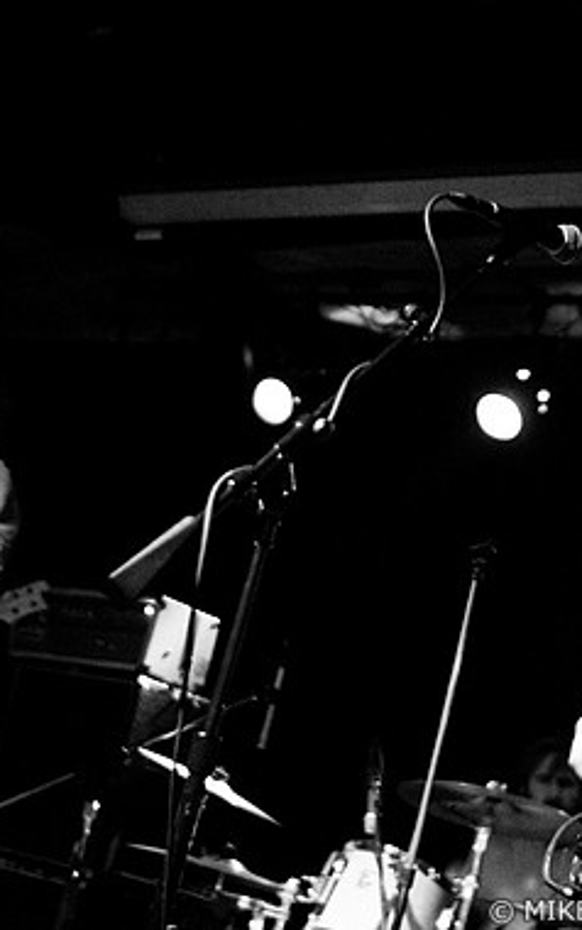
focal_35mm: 70
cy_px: 459
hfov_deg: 18.6
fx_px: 1774
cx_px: 325
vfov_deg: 29.4
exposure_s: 1/30
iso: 1000
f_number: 1.6
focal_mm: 30
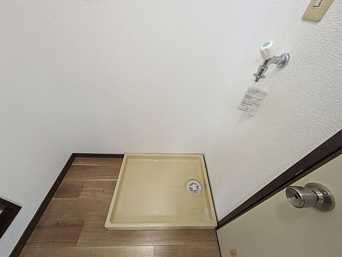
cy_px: 128
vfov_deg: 85.7
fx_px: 138
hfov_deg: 102.0
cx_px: 171
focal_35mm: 14
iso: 1076
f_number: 2.2
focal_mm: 1.83
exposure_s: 1/120
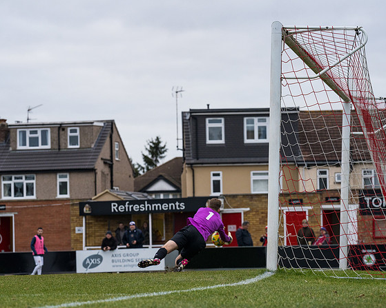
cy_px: 154
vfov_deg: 10.1
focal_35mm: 153
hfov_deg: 12.6
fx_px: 1748
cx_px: 194
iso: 1600
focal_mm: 135
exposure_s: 1/1000
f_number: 5.6
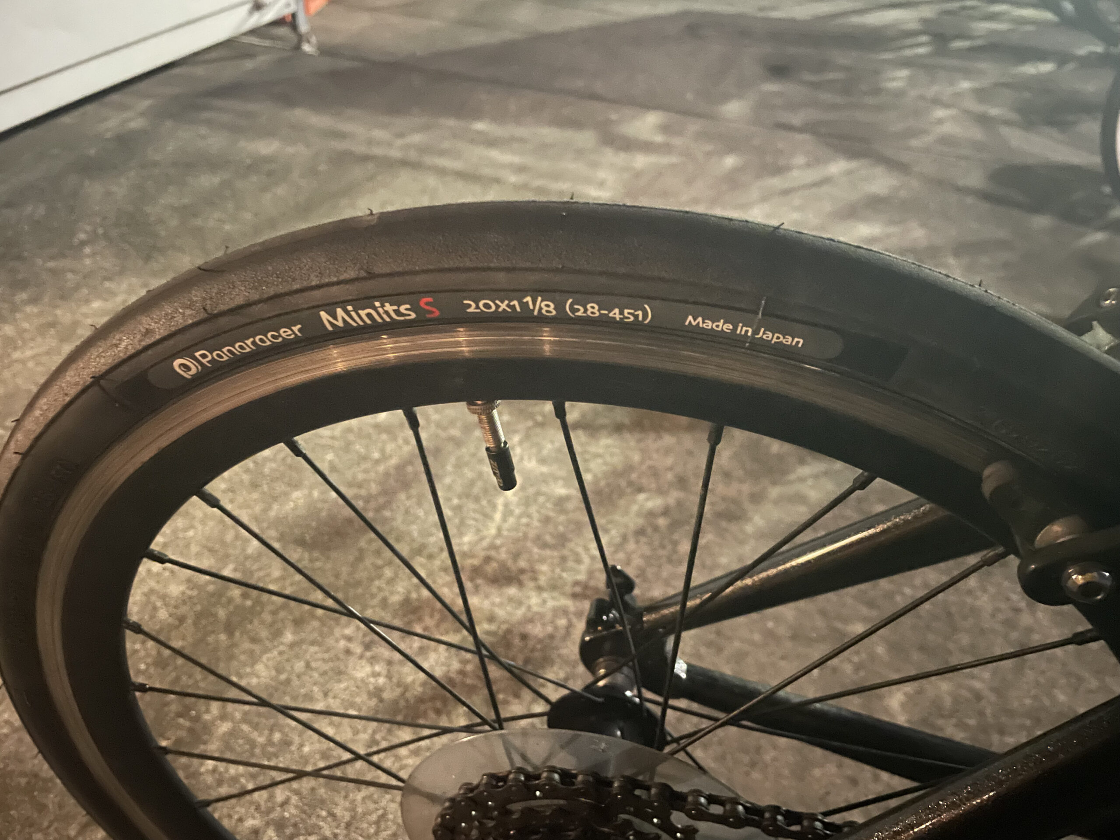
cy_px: 420
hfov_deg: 67.3
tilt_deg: -37.1
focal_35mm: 26
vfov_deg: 53.1
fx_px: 841
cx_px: 560
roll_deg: -2.7
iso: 1000
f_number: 1.6
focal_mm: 4.2
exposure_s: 1/4
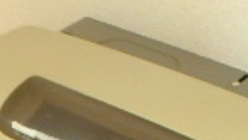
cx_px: 169
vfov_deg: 10.4
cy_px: 340
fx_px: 665
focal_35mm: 101
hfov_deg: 21.0
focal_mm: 3.7
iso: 800
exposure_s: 1/20
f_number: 3.5
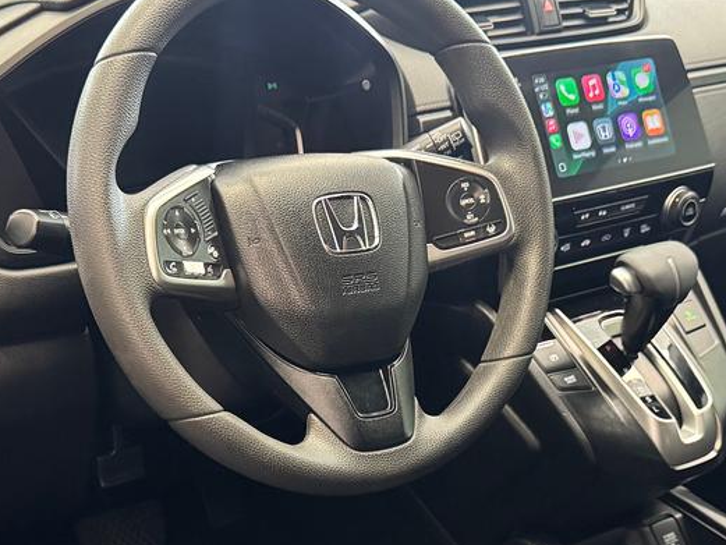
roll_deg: -4.3
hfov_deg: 32.7
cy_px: 531
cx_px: 325
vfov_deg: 23.9
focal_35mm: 59
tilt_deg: -34.3
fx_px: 1238
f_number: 1.78
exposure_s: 1/40
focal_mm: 6.76
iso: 800
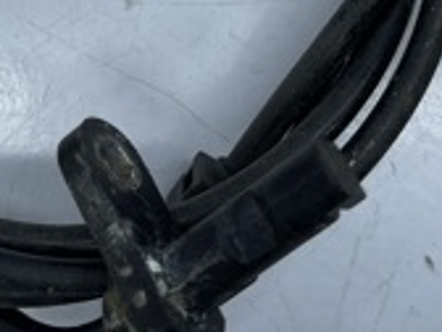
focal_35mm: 95
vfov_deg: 14.8
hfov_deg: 20.2
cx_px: 45
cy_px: -116
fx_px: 1213
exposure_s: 1/543
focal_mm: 5.1
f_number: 1.6
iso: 32
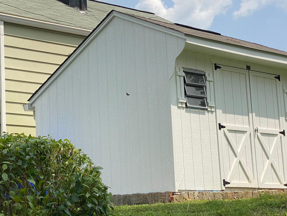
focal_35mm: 88
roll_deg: +2.4
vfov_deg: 16.8
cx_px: 78
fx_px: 730
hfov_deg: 22.1
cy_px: 101
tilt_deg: +9.9
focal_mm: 6
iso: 20
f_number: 2
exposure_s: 1/2083
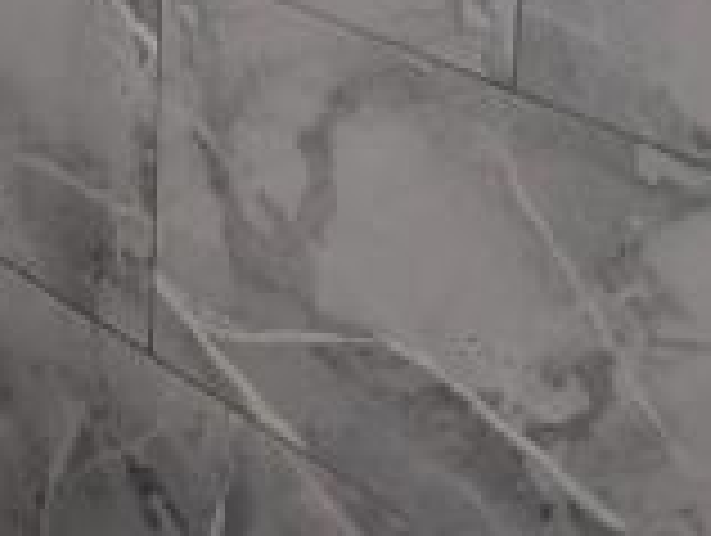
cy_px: -385
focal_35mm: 78
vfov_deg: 16.4
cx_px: 50
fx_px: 1605
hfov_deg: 24.2
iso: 48
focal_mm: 2.02
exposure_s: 1/129
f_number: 1.7
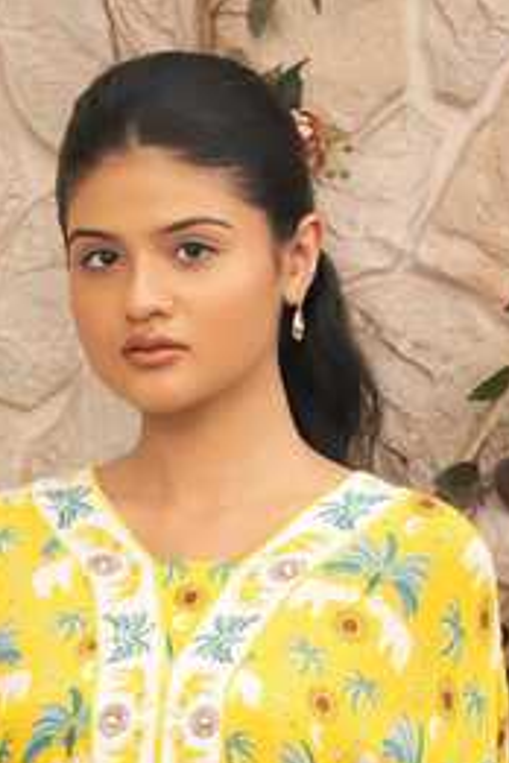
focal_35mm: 171
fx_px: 3626
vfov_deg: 11.9
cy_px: 759
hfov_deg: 8.0
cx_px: 216
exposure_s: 1/125
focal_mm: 85
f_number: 6.3
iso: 250
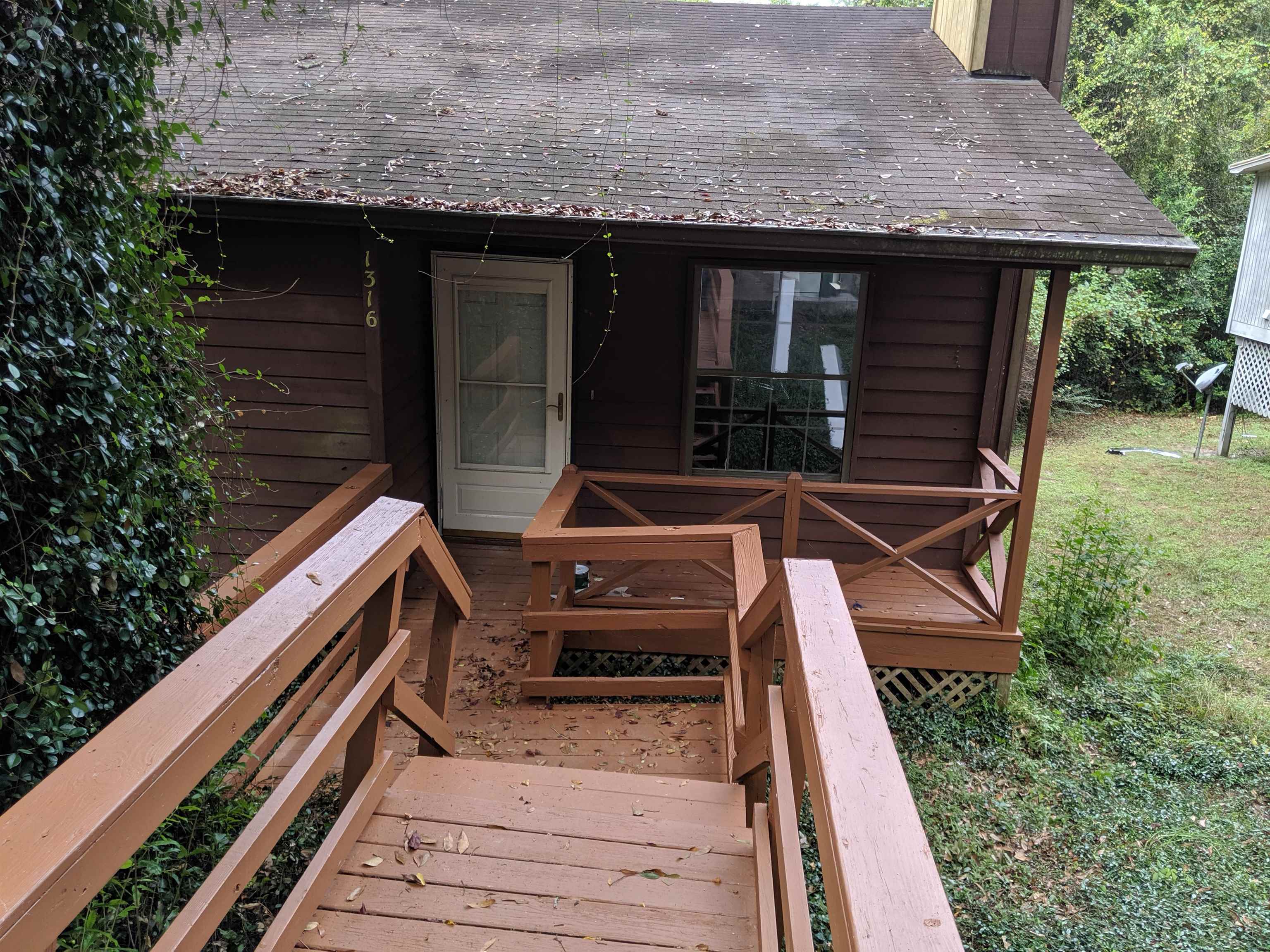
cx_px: 635
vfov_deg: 51.4
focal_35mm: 27
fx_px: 991
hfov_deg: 65.3
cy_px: 476
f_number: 1.8
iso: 52
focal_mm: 4.44
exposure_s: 1/199
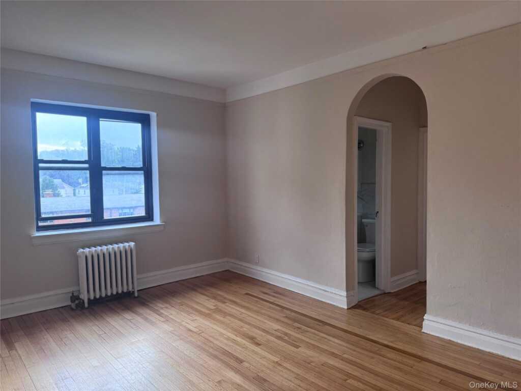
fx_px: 361
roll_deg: +0.5
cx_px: 260
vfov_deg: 56.8
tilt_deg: -3.6
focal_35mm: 24
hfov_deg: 71.6
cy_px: 196
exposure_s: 1/121
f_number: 1.78
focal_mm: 6.76
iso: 200
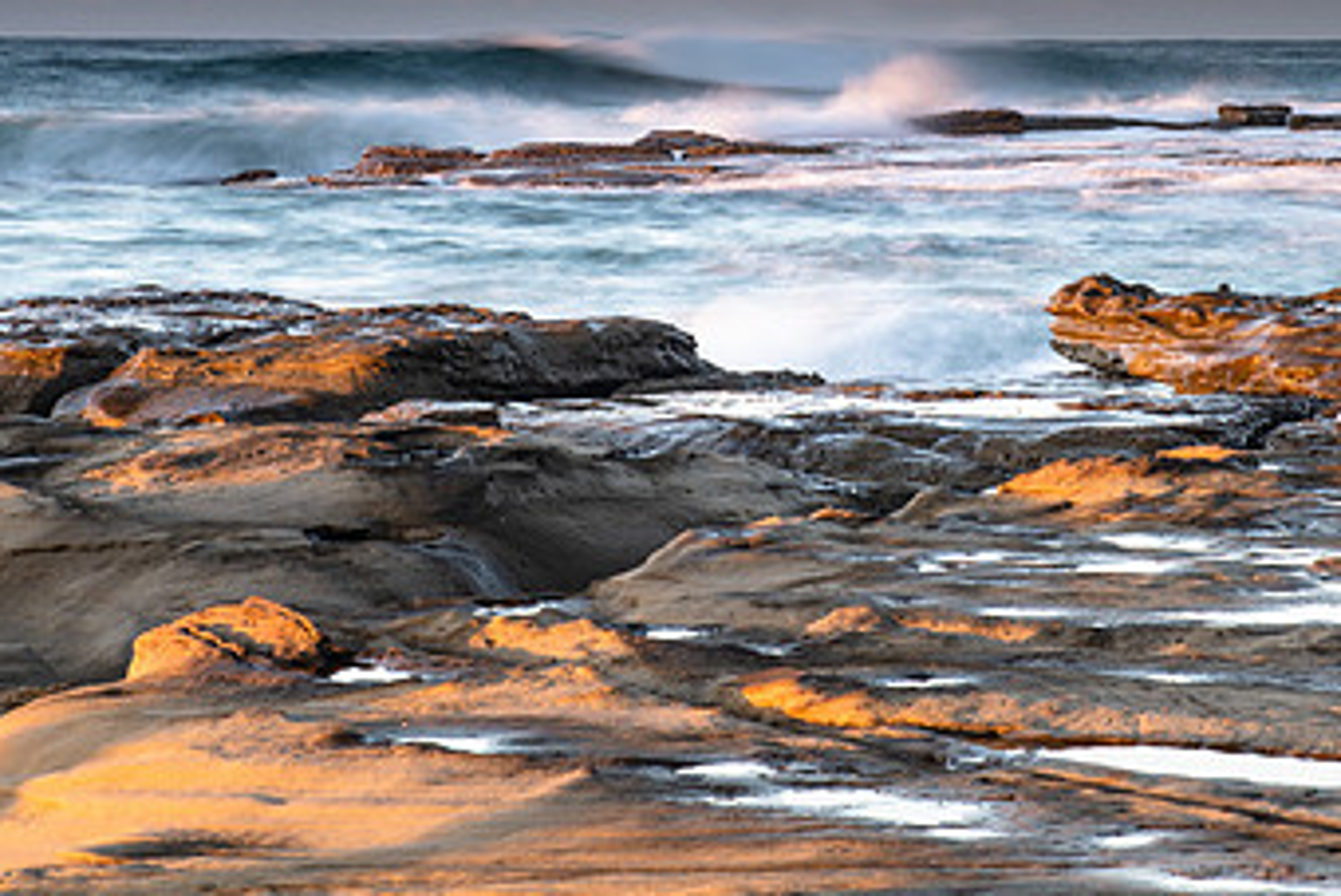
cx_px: 883
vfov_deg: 8.7
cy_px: 207
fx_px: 5850
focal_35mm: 157
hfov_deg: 13.1
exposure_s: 1
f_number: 14
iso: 31
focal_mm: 92
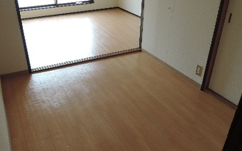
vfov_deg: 37.2
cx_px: 107
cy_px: 80
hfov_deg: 56.6
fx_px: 224
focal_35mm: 34
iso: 160
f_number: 2.8
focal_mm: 5.1
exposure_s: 1/30
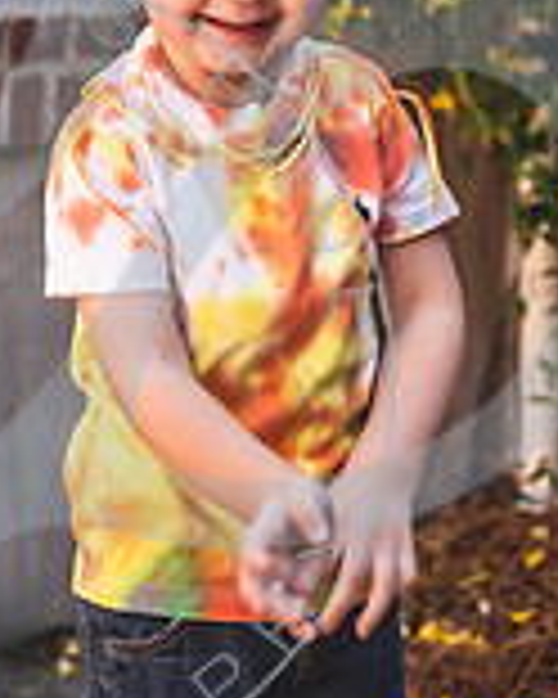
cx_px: 180
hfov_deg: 11.8
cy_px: 41
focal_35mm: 131
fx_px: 2704
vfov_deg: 14.5
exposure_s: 1/250
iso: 100
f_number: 2.8
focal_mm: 48
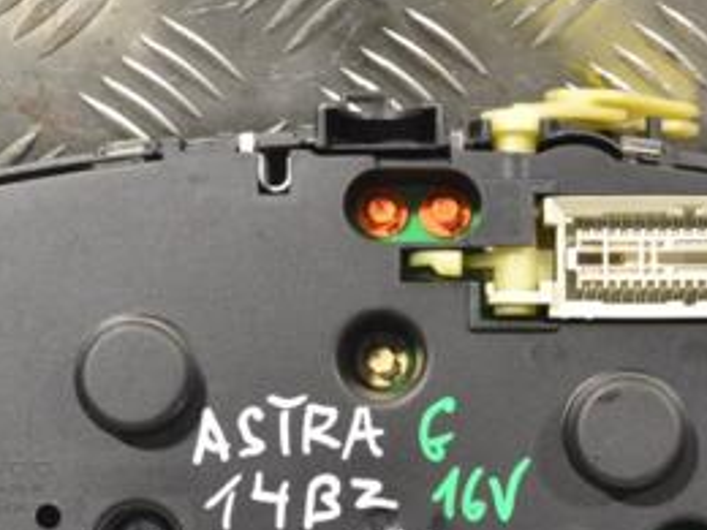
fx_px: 2716
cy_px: 397
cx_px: 373
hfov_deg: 14.8
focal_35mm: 133
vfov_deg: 11.1
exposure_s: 1/250
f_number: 8
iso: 3200
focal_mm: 40
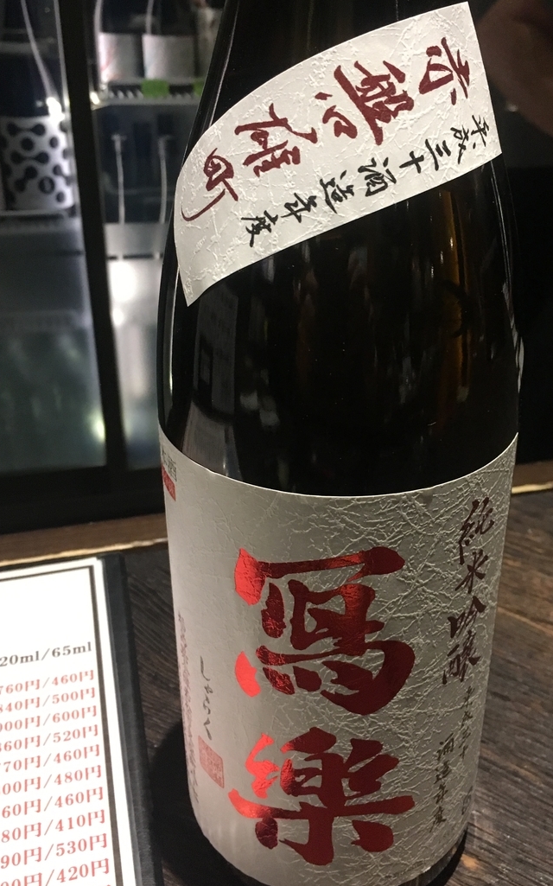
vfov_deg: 54.0
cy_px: 418
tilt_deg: -28.7
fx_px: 869
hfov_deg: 35.1
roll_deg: -2.6
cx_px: 348
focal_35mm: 36
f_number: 2.2
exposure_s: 1/30
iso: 200
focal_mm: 4.15
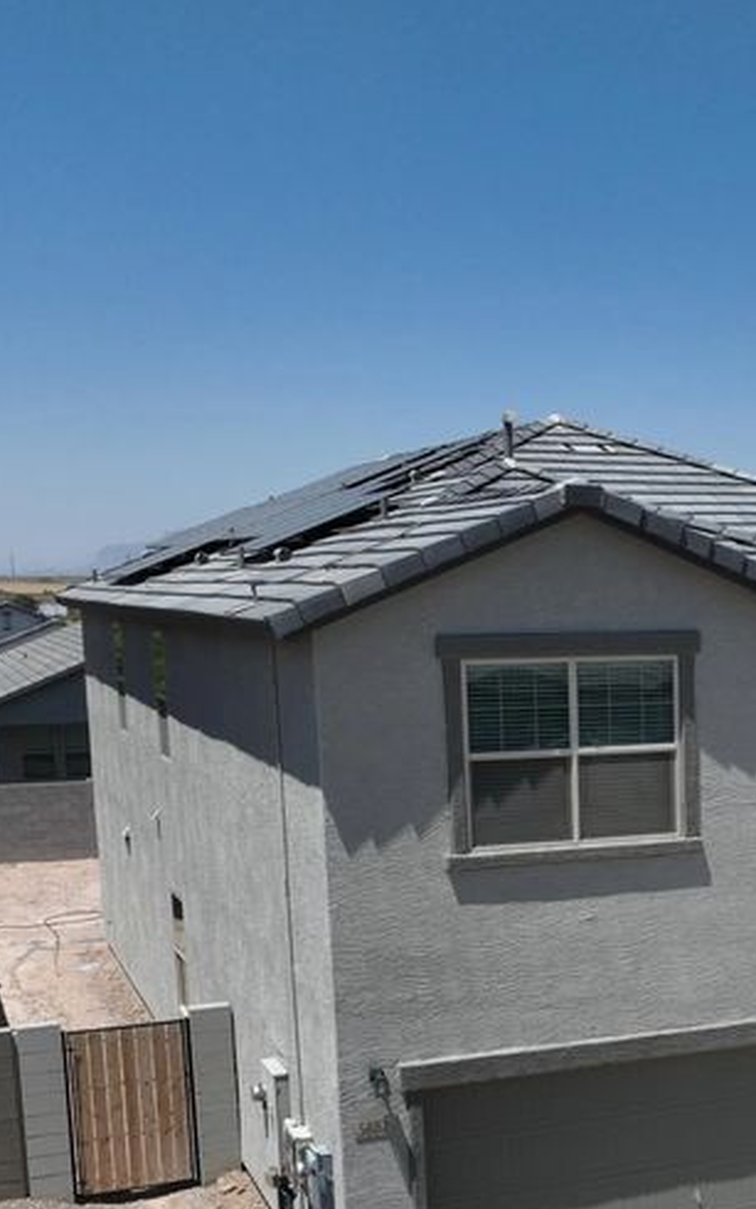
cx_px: 815
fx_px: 1747
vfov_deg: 37.3
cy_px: 900
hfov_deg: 23.1
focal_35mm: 53
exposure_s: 1/3200
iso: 100
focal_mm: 12.29
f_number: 2.8
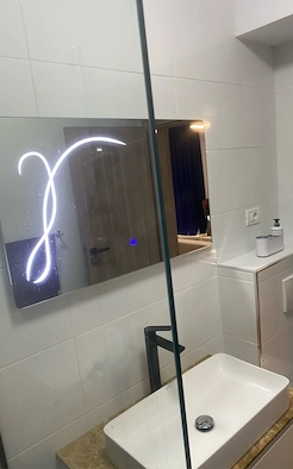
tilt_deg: -9.9
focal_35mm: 28
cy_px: 233
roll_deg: +4.4
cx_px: 177
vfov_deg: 66.5
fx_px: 358
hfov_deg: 44.3
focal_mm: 4.25
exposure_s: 1/50
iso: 100
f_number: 1.8
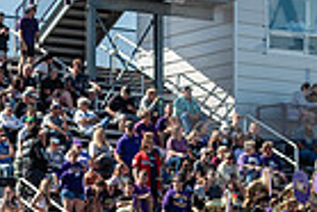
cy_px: 225
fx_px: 3129
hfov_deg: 5.8
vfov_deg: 3.9
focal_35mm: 355
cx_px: 103
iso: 100
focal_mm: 85
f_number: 3.5
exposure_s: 1/800
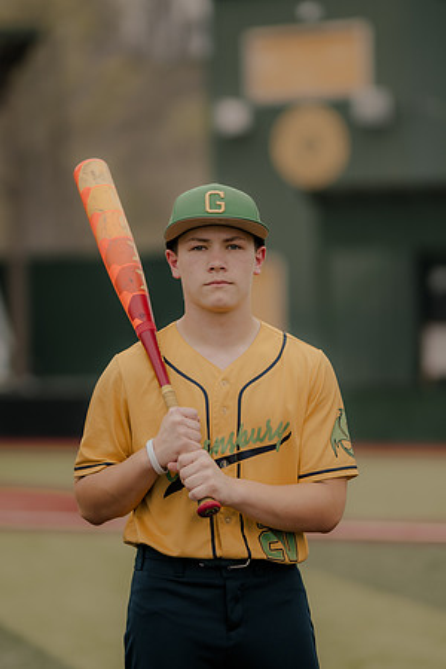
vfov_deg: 16.1
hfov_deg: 10.8
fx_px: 2360
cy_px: 334
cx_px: 223
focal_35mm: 127
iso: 125
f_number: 1.4
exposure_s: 1/1600
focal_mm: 85
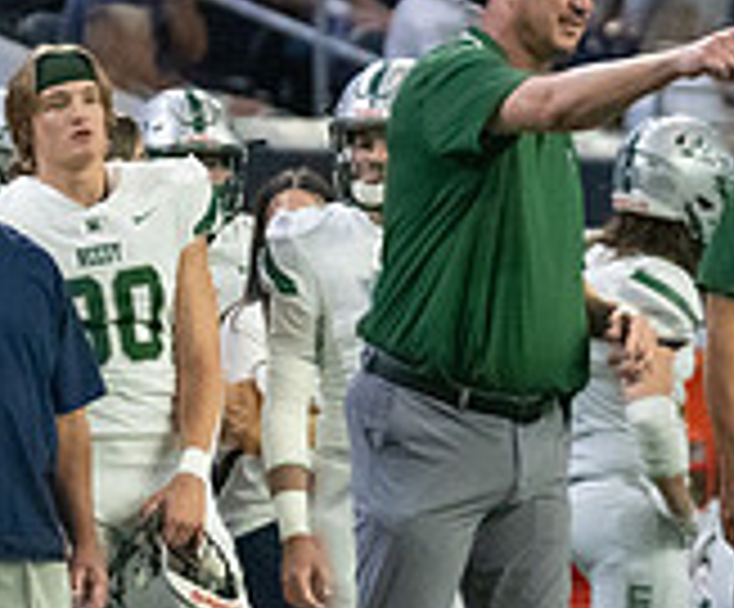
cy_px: 190
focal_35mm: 982
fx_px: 21629
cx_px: 471
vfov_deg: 1.6
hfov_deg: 1.9
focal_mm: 200
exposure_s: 1/1000
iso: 5000
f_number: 2.8
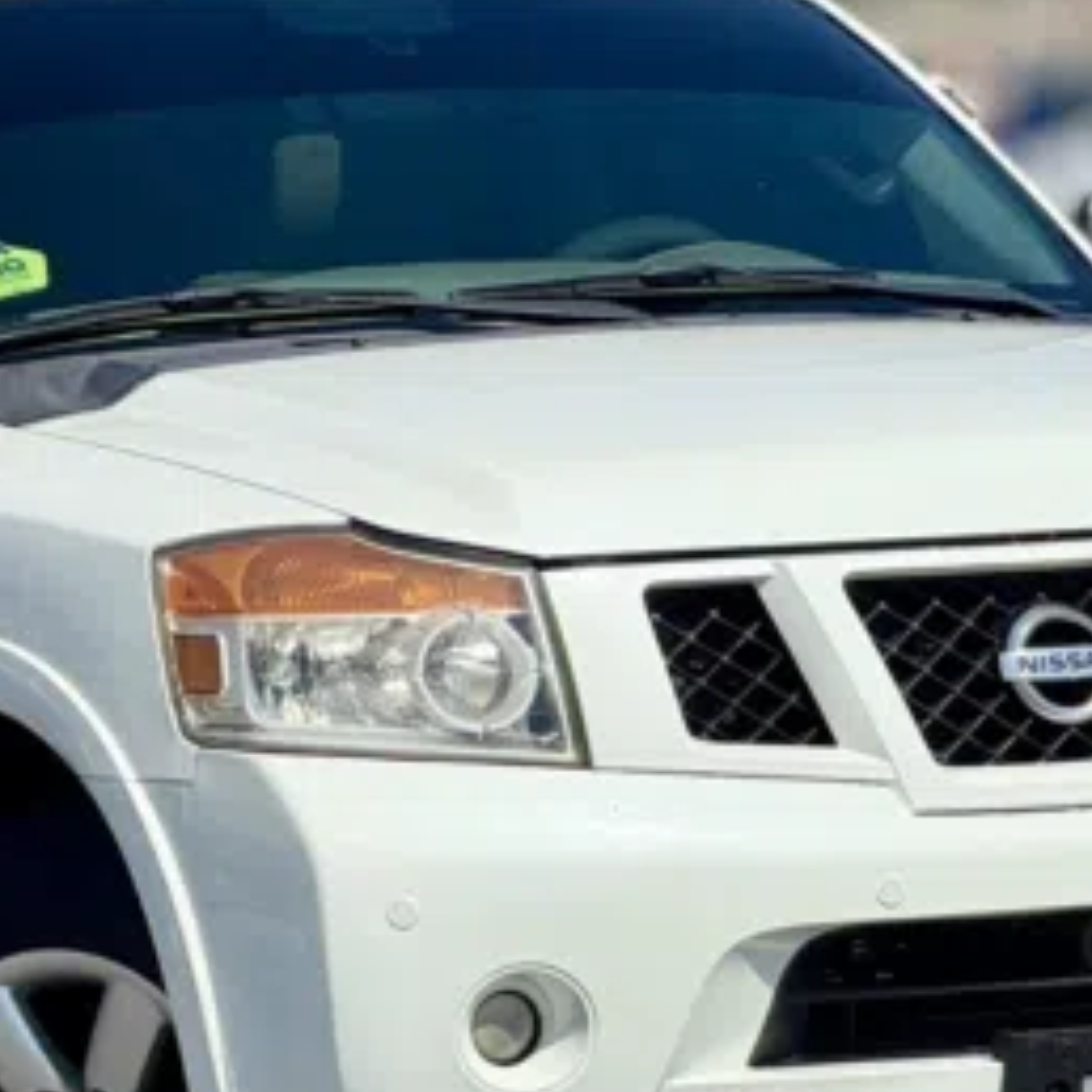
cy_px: 614
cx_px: 284
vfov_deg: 8.0
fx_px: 7816
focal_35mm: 219
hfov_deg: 8.0
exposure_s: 1/1534
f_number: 2.8
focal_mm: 16.89
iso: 20
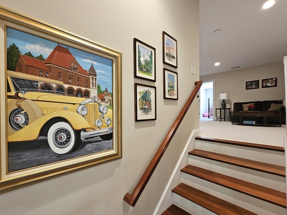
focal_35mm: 13
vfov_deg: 89.9
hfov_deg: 106.2
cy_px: 108
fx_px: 108
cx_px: 144
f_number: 2.2
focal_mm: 2.2
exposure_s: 1/60.2
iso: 400
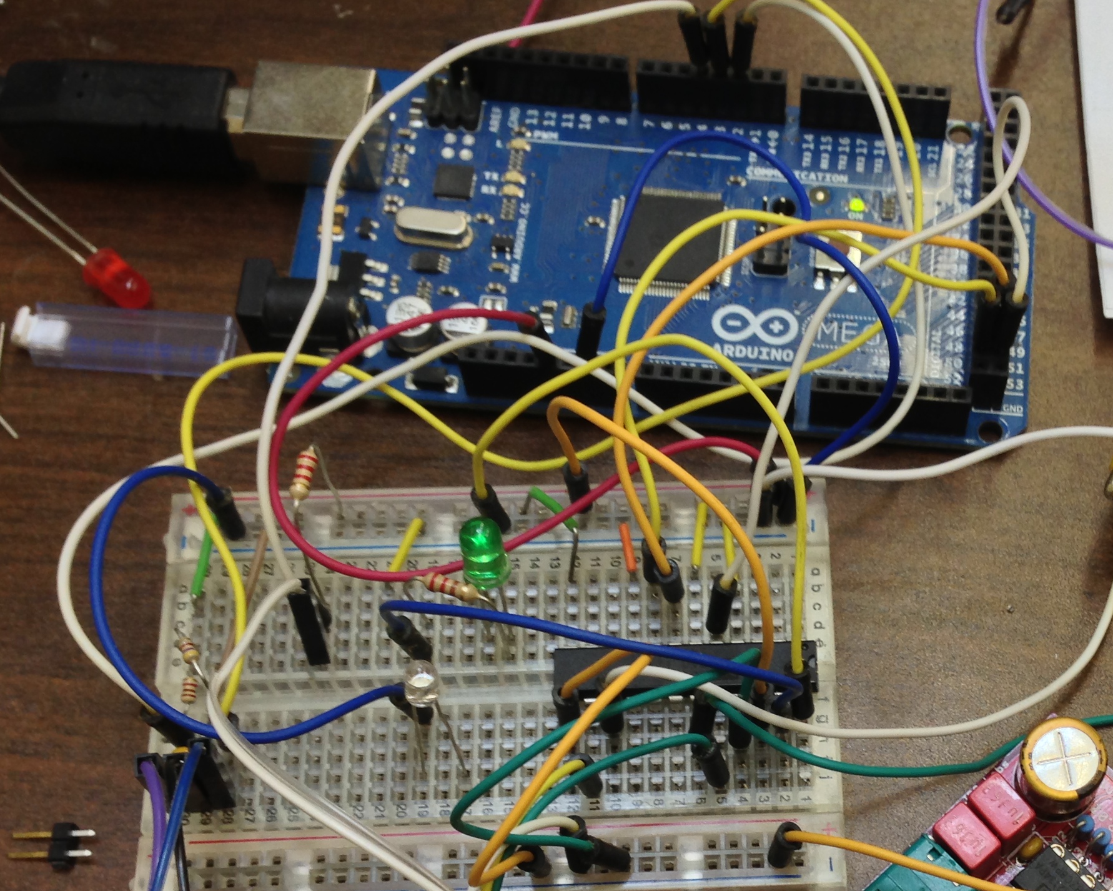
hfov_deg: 31.4
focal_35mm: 59
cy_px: 684
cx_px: 829
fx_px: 1944
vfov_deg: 25.5
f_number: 2.4
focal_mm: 4.13
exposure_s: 1/40
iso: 50
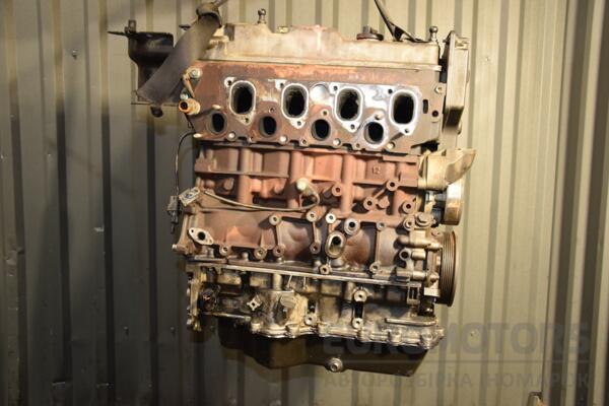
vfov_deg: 36.9
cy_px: 203
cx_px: 304
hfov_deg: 53.1
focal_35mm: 36
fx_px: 609
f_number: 5
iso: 800
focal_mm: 24
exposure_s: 1/60
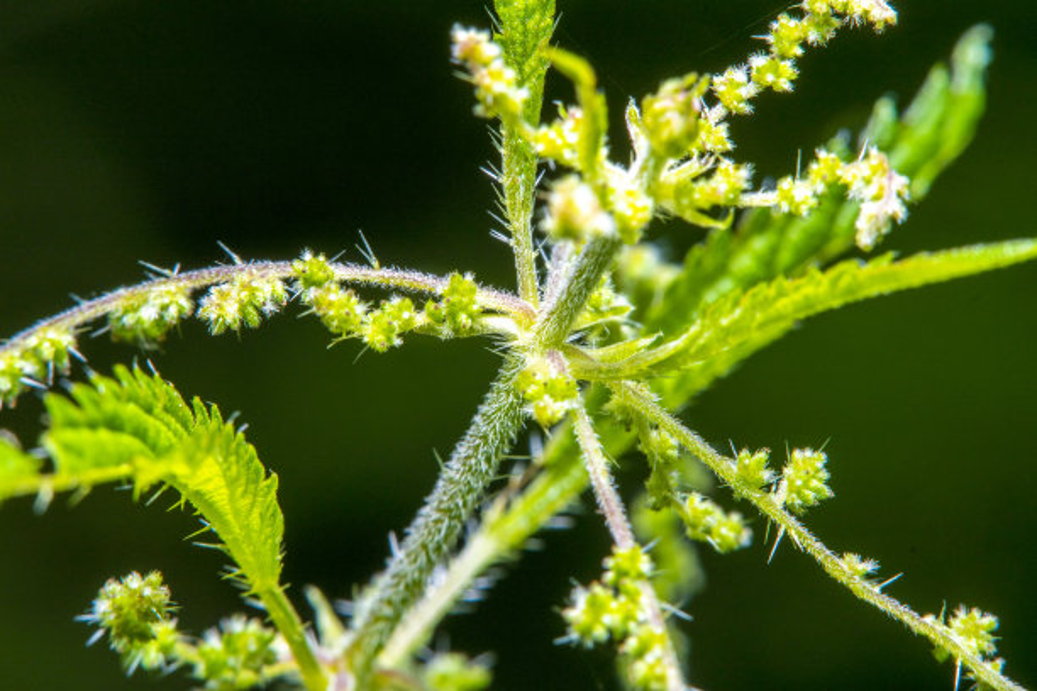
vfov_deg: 18.2
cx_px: 518
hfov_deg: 27.0
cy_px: 346
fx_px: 2160
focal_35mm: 75
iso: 100
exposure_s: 1/320
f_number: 18
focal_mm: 50
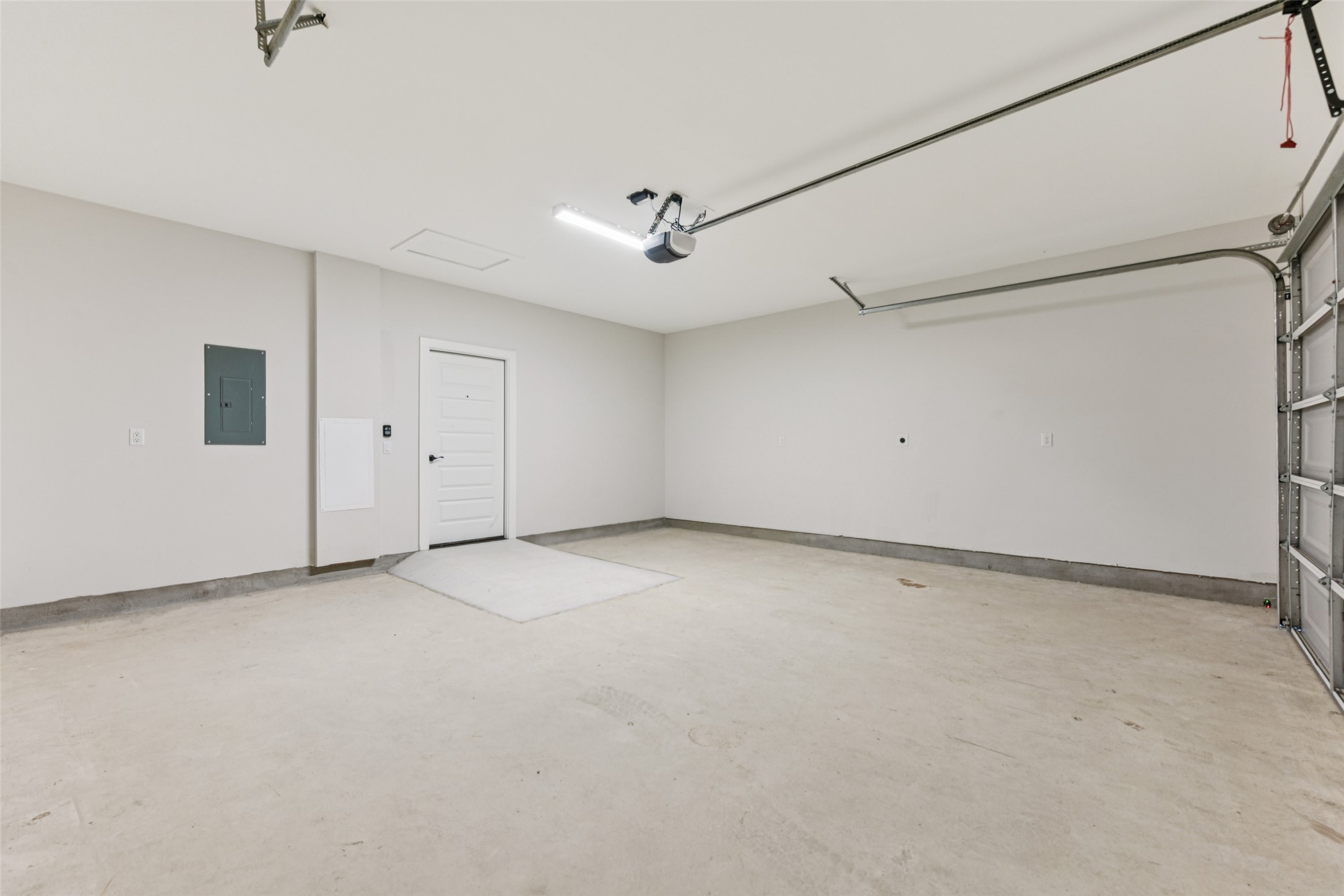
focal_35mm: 14
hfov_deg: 104.2
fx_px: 523
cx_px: 672
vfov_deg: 81.2
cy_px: 448
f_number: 8
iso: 400
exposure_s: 1/4
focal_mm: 14
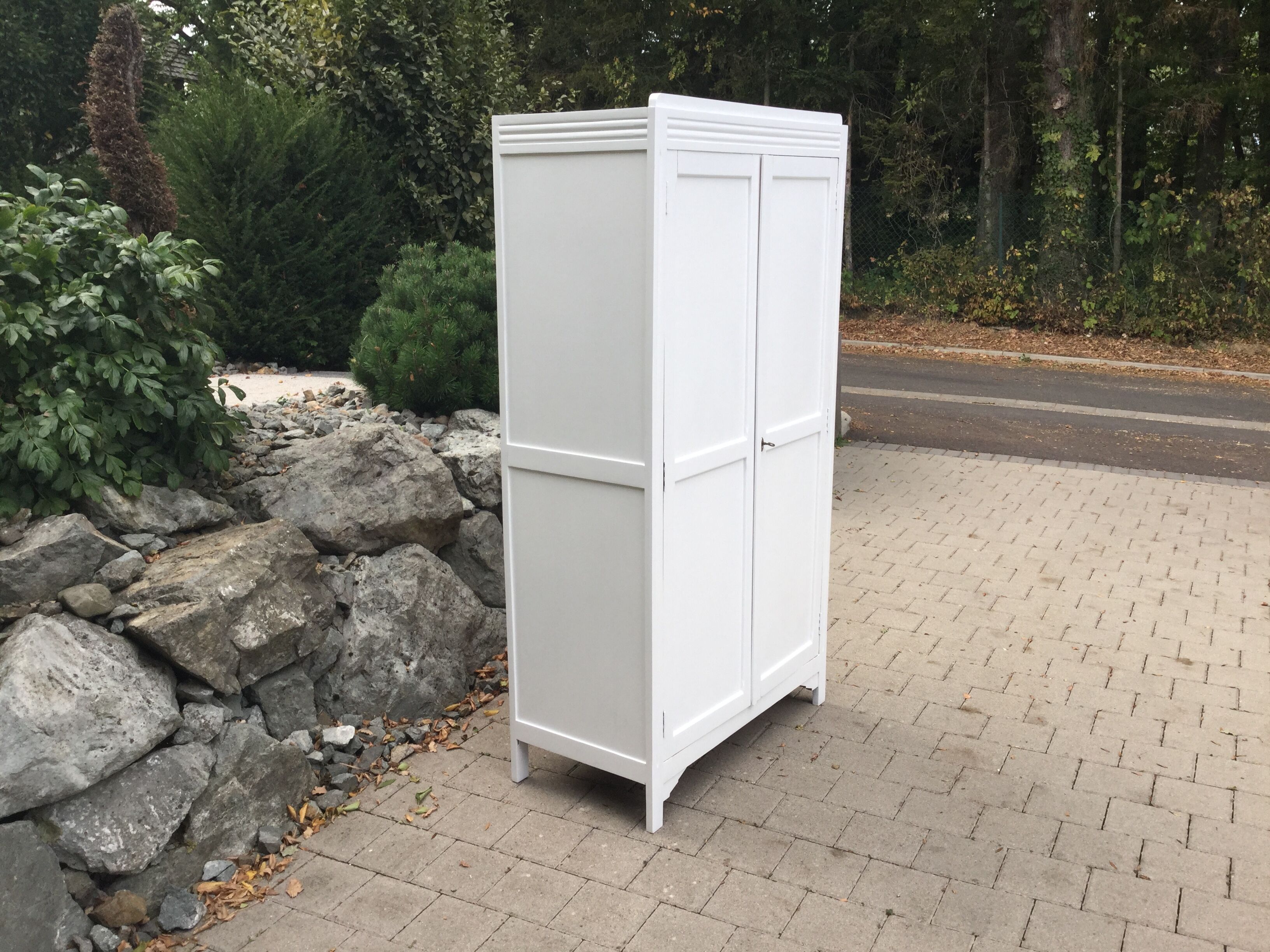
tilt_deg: -12.2
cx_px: 635
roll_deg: -0.7
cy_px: 476
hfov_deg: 58.4
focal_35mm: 31
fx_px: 1137
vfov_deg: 45.4
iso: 25
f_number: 2.4
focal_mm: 3.3
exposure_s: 1/108
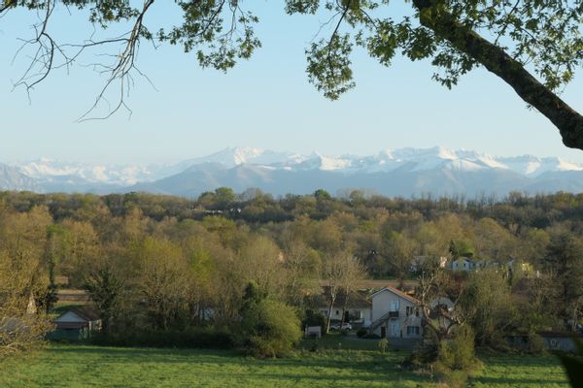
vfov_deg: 14.7
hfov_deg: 21.9
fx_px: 1506
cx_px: 292
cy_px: 194
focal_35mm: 93
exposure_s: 1/80
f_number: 8
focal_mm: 34.1
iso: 125
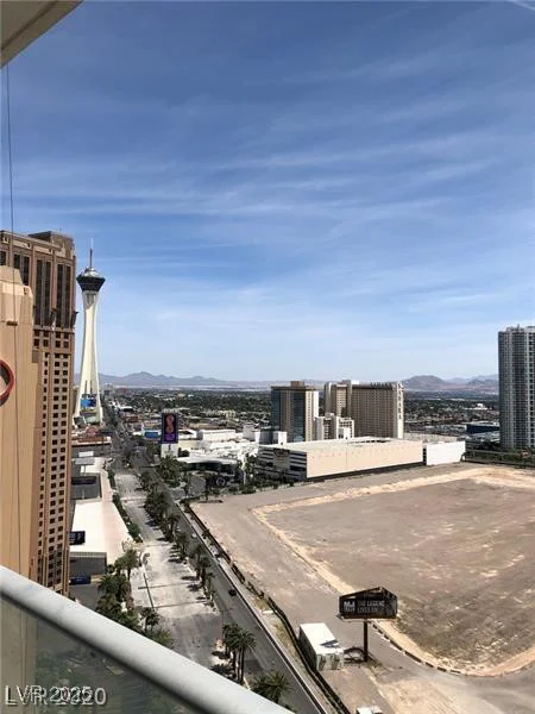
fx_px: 577
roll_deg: -0.4
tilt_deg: +3.0
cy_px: 357
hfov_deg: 49.7
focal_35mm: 28
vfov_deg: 63.4
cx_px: 268
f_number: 1.8
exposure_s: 1/3690
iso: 20
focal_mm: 4
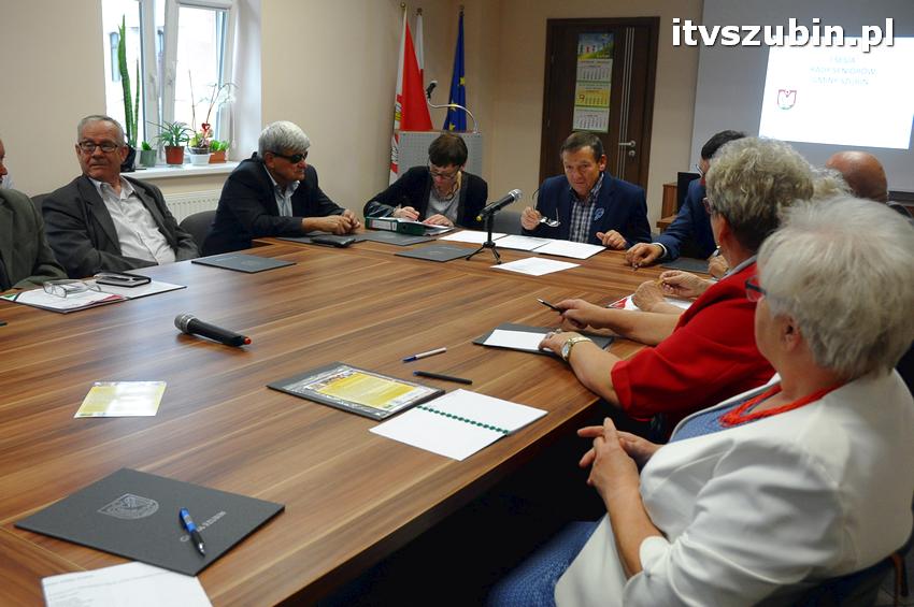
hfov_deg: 53.2
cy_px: 304
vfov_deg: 36.8
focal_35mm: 36
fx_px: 913
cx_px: 457
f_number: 5
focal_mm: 24
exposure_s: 1/100
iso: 1250
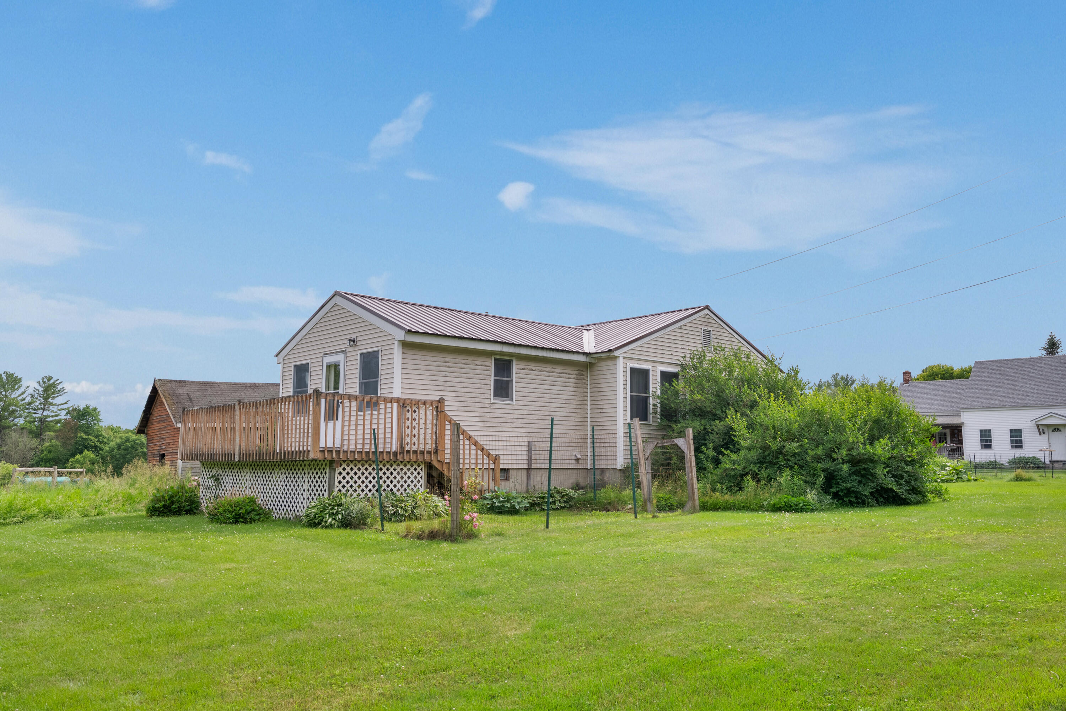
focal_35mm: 28
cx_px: 533
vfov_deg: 45.7
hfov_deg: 64.5
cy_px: 356
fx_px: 844
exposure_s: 1/1000
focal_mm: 28.5
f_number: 7.1
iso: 320
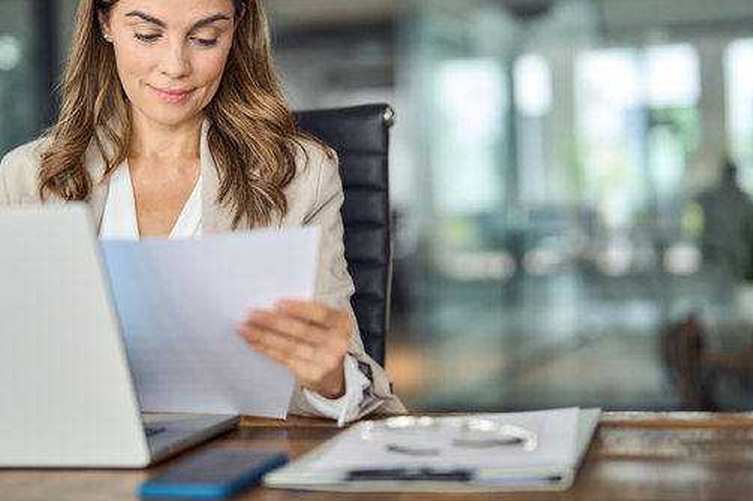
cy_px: 180
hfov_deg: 28.1
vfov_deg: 18.9
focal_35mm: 72
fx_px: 1505
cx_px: 326
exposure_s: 1/250
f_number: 1.4
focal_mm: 50
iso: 1000
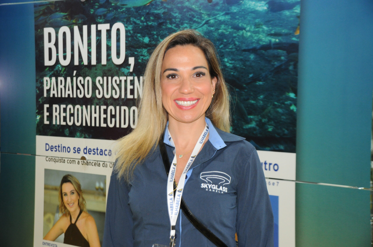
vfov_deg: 25.7
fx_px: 543
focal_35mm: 52
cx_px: 186
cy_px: 124
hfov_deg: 37.9
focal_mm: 35
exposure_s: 1/60
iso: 800
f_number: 4.2
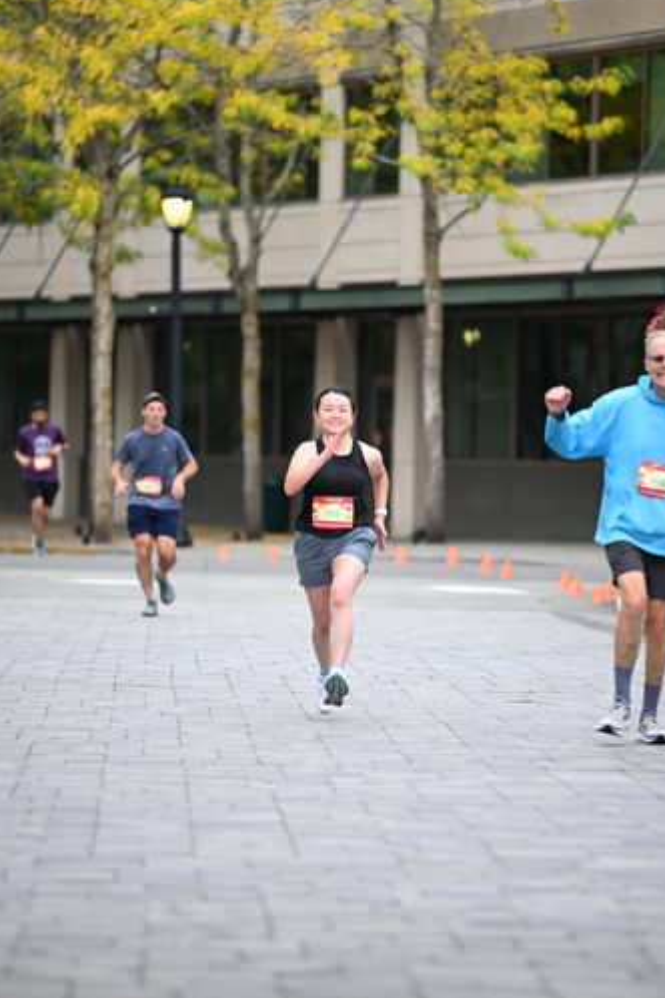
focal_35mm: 221
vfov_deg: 9.3
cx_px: 352
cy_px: 457
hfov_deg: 6.2
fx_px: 6123
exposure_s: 1/2000
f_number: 2.8
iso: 640
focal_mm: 200
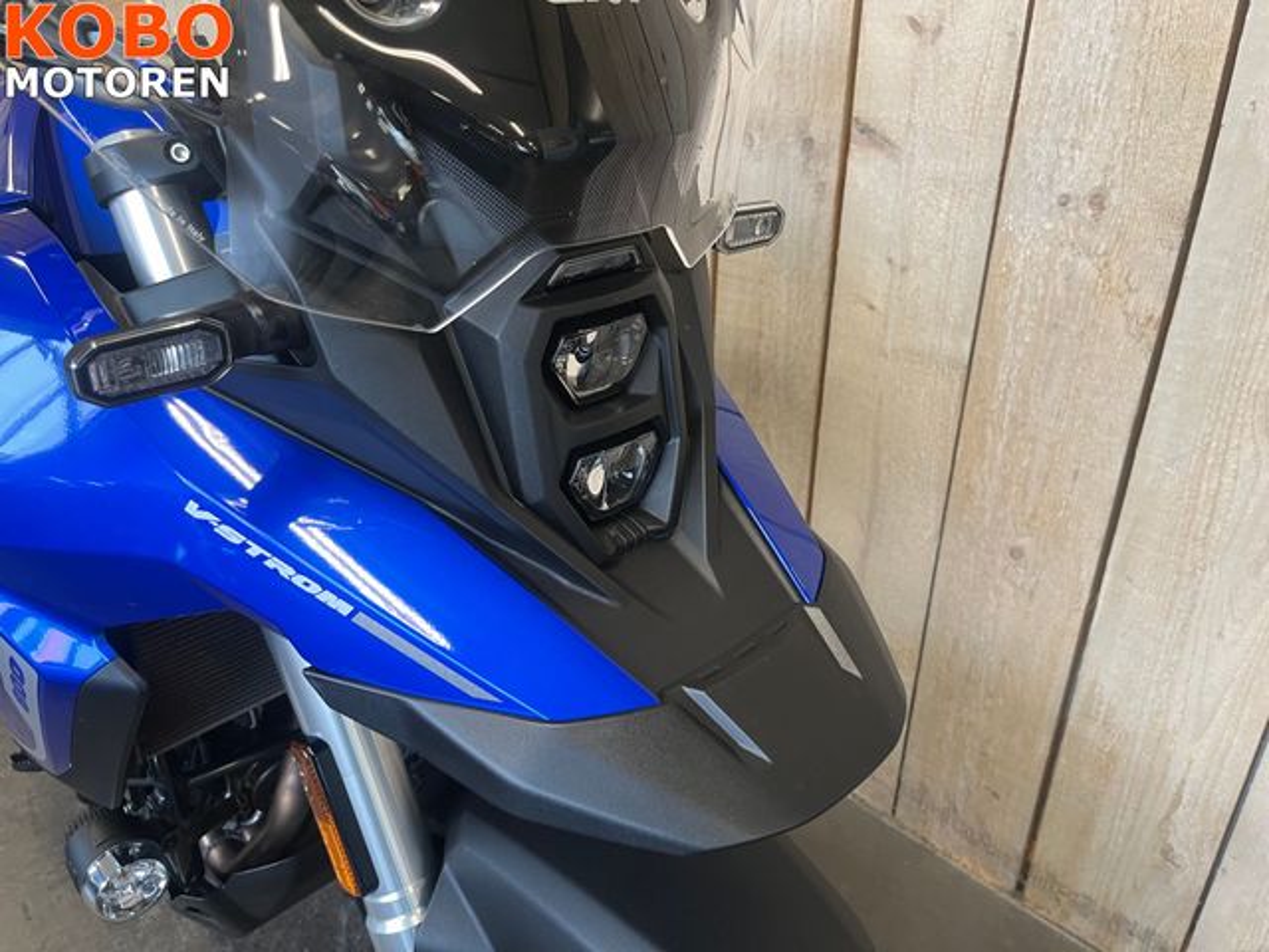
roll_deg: -0.7
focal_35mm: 26
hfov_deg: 67.3
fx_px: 953
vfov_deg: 53.1
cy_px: 476
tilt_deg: -26.7
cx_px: 634
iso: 125
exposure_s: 1/50
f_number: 1.6
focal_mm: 5.1
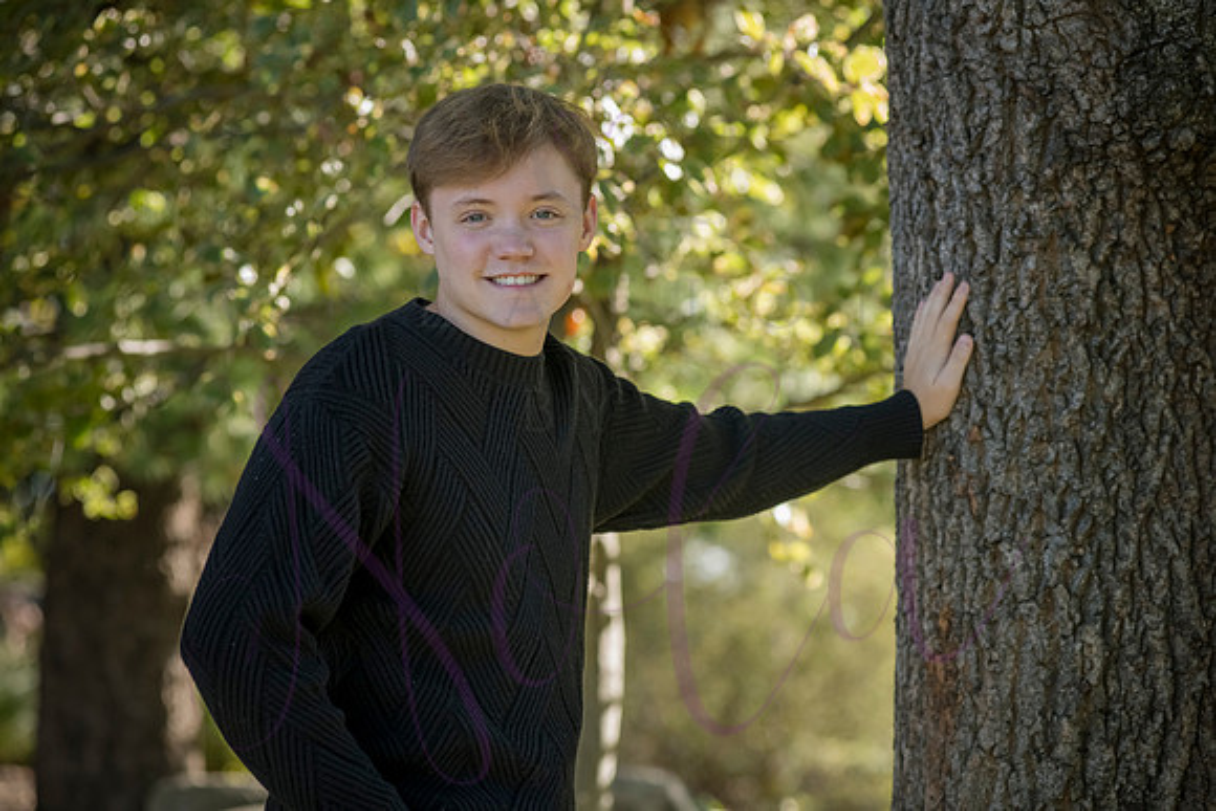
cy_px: 406
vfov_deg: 11.0
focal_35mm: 125
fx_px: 4223
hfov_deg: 16.4
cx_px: 608
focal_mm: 125
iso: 800
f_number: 5
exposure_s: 1/800
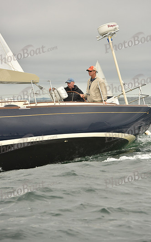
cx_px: 81
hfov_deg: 5.9
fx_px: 1462
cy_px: 114
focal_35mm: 222
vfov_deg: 9.4
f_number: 9
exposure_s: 1/800
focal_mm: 200
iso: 320
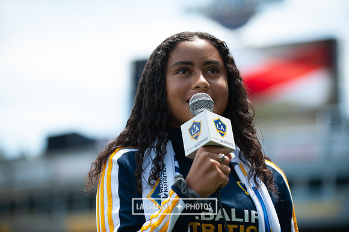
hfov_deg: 17.1
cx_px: 174
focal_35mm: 120
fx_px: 1163
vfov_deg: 11.4
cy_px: 116
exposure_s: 1/1250
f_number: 3.5
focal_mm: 120
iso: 200
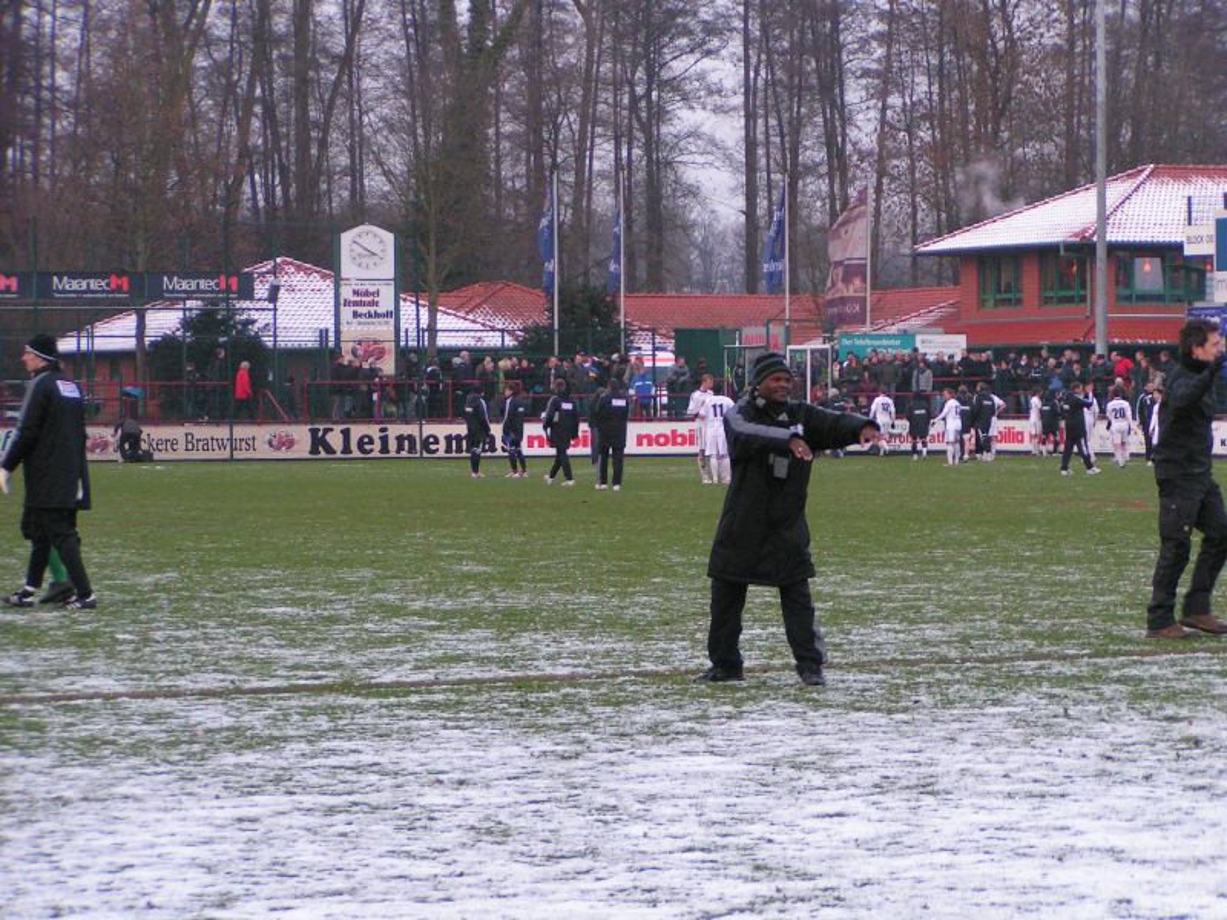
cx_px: 614
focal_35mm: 131
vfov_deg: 11.3
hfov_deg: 15.1
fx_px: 4643
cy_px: 460
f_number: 3.5
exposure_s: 1/125
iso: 200
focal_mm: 20
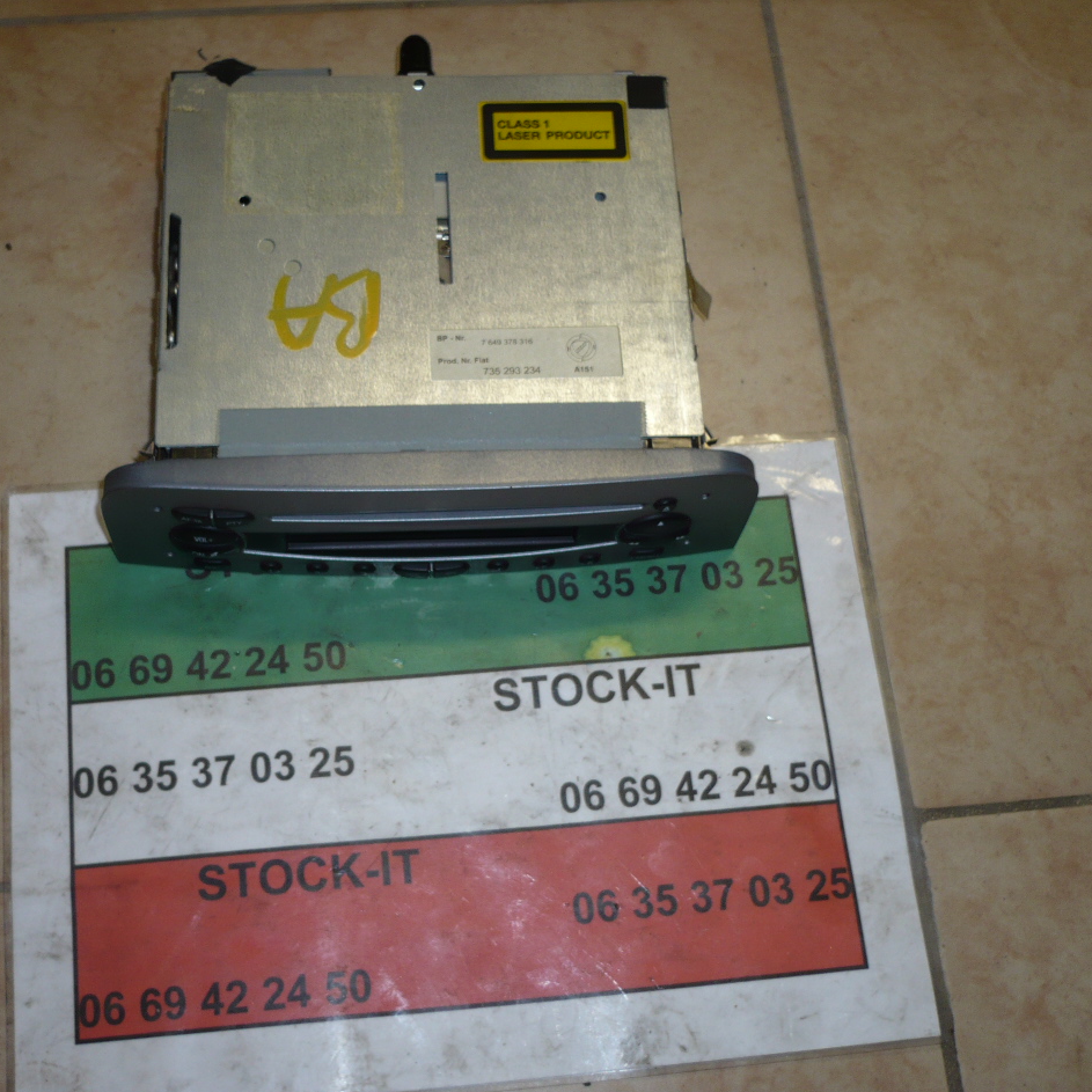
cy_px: 544
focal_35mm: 42
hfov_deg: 40.0
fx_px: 1499
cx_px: 488
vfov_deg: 40.0
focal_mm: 5.8
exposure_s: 1/30
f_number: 2.8
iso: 100
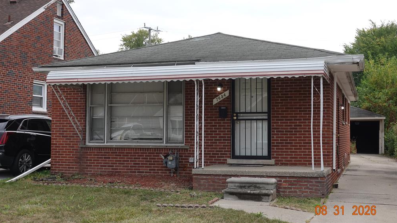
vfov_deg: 25.4
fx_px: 495
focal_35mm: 47
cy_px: 103
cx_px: 200
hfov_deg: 43.7
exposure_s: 1/320
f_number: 4
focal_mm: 16.31
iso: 100
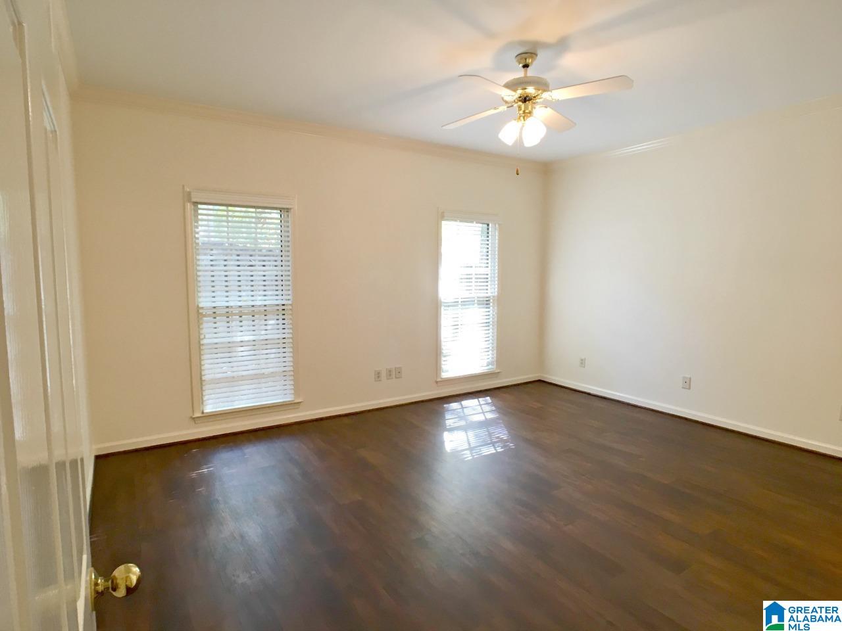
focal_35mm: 29
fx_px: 705
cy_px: 316
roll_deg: -0.4
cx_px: 421
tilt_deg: -4.6
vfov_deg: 48.2
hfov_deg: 61.7
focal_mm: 4.15
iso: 64
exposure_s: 1/30
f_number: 2.2
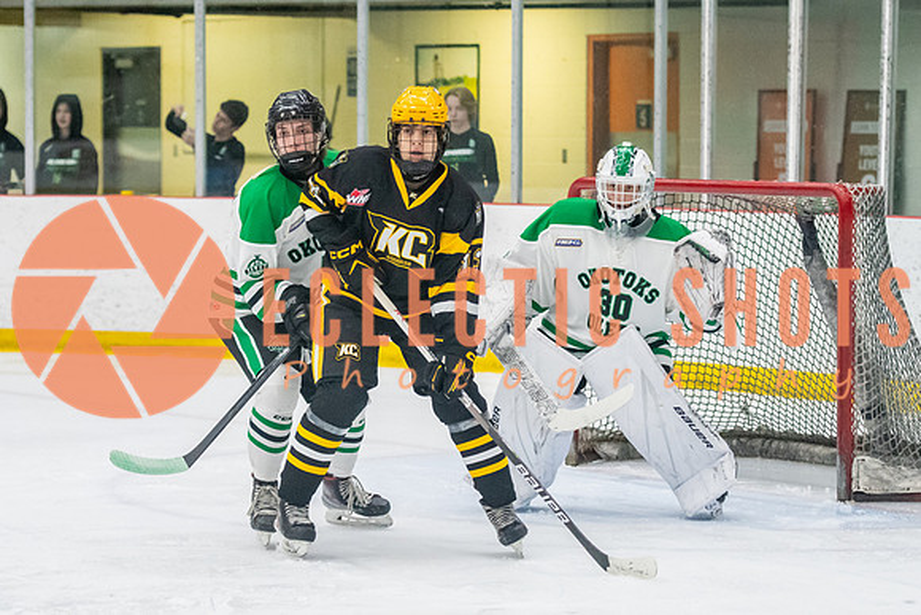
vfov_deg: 8.8
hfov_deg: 13.1
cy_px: 301
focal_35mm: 156
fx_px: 3995
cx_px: 433
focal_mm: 86
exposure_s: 1/800
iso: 4000
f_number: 2.8
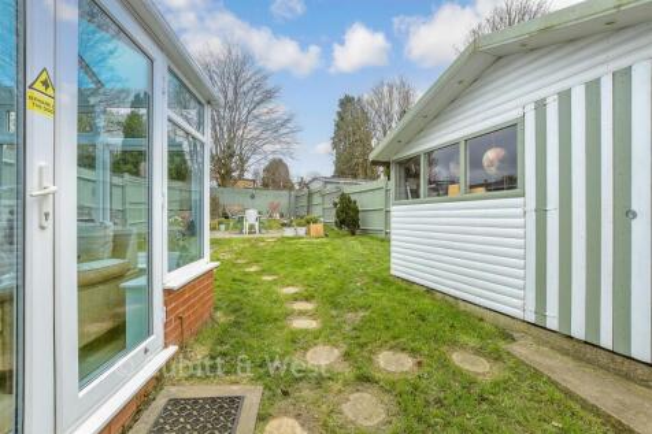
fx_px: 272
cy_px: 217
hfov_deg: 100.4
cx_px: 326
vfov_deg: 77.3
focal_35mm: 15
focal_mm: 10
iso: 160
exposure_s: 1/40
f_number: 8
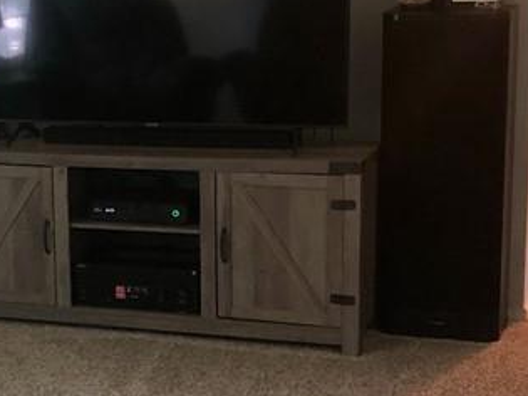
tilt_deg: -14.6
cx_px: 59
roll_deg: +2.1
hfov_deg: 21.1
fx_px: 1388
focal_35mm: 91
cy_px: 248
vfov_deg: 16.2
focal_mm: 3.99
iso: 100
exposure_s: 1/11
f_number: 1.8
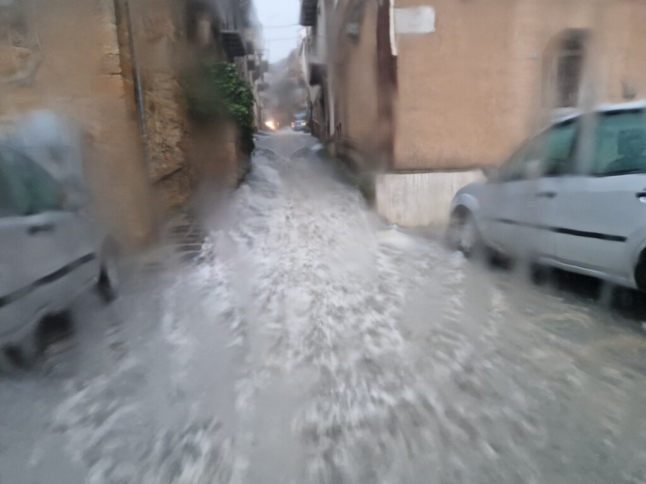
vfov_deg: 58.9
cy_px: 242
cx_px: 323
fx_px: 429
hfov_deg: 73.9
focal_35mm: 23
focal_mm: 5.4
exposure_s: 1/50
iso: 640
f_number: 1.8
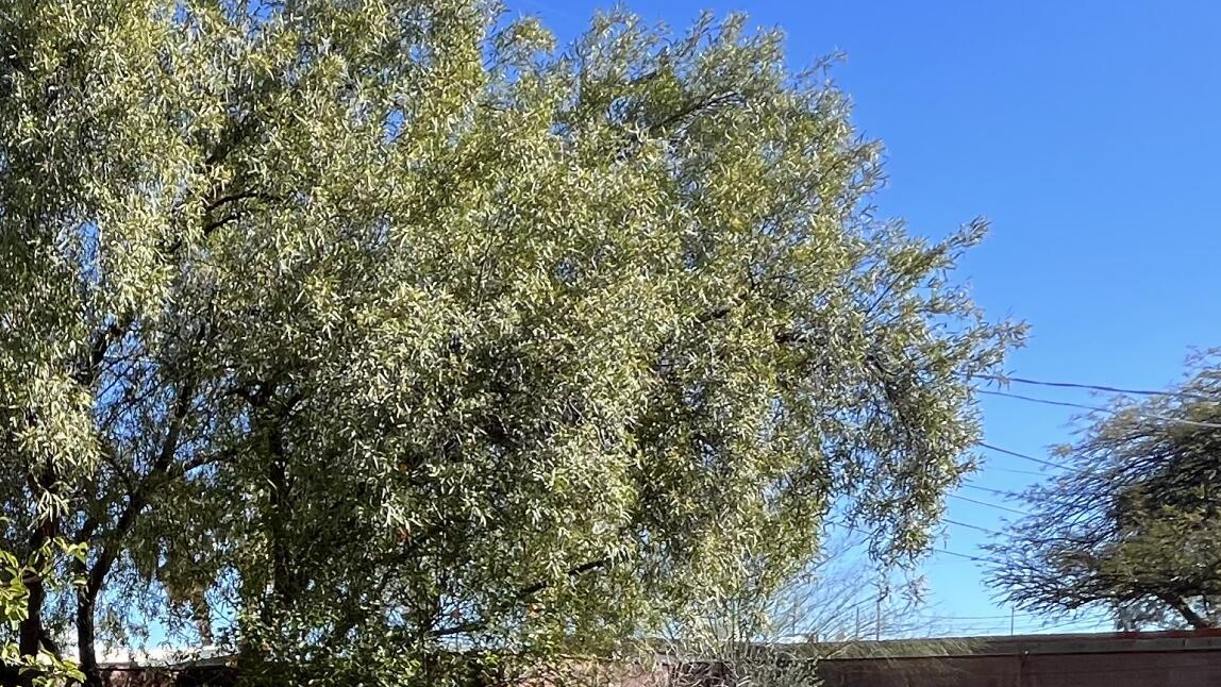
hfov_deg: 45.9
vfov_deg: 28.8
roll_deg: +0.2
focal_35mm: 37
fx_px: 1198
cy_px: 770
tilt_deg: -2.9
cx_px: 13
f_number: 1.8
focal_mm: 1.57
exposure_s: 1/752
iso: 32
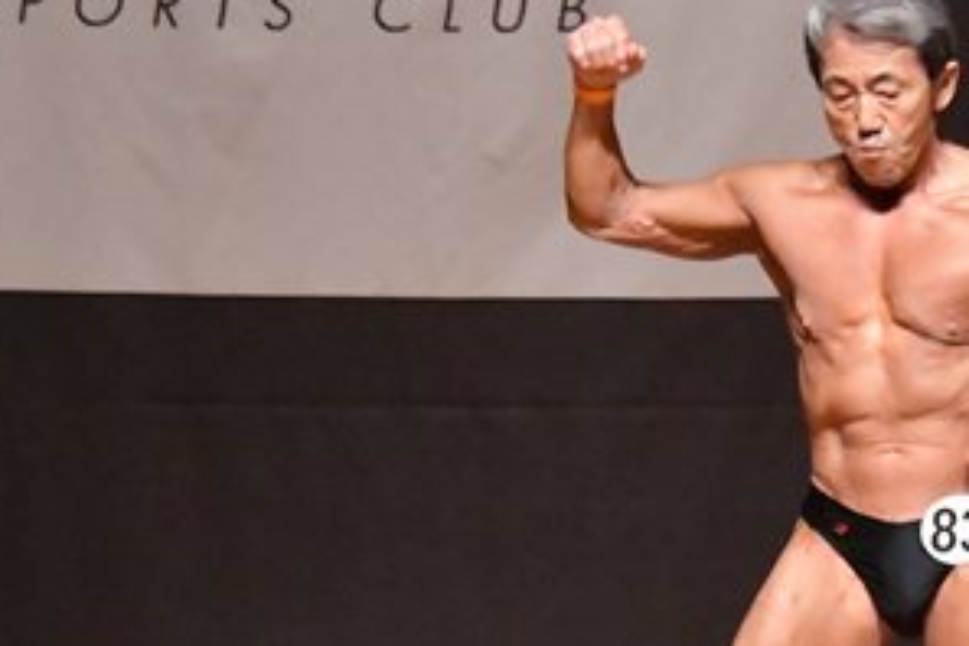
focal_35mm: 626
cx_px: 798
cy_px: 617
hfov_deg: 3.3
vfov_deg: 2.2
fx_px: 16849
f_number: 5.6
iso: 12800
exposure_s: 1/400
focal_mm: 160
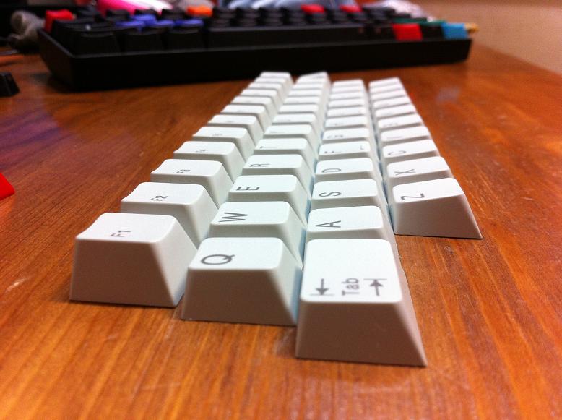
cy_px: 210
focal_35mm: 35
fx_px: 567
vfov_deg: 40.6
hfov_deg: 52.7
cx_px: 281
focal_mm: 3.85
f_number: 2.8
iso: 160
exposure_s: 1/15
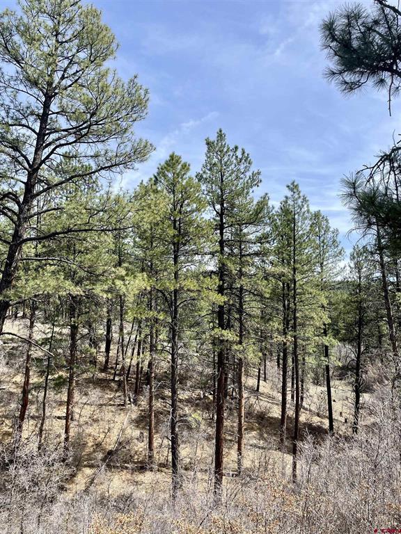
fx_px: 402
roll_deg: -0.1
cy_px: 267
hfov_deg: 53.1
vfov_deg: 67.3
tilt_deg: +5.0
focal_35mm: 26
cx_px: 200
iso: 32
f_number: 1.6
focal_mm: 4.2
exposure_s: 1/2506
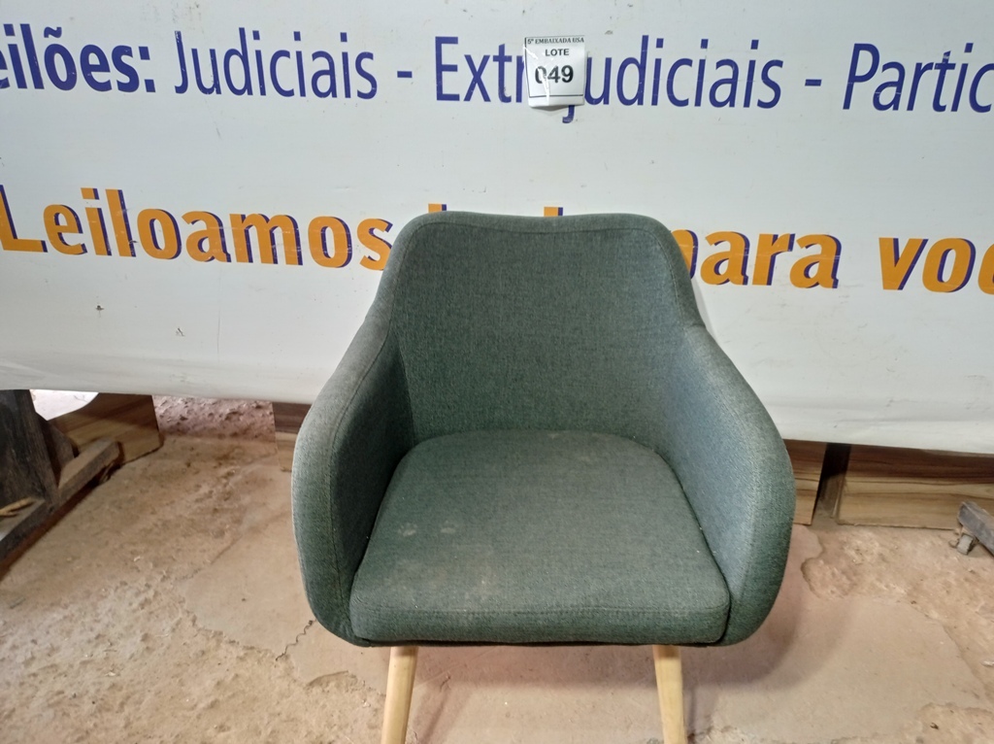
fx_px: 803
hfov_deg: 63.5
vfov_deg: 49.7
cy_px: 372
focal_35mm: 28
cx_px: 497
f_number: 1.79
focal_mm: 4.7
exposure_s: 1/1142
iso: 100
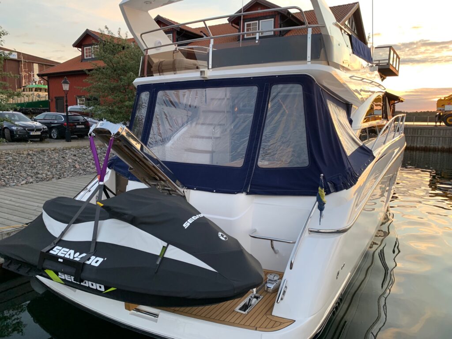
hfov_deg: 67.3
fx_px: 339
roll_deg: +1.5
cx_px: 226
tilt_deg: -6.4
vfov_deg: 53.1
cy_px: 170
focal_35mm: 26
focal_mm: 4.25
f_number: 1.8
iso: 50
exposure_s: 1/121
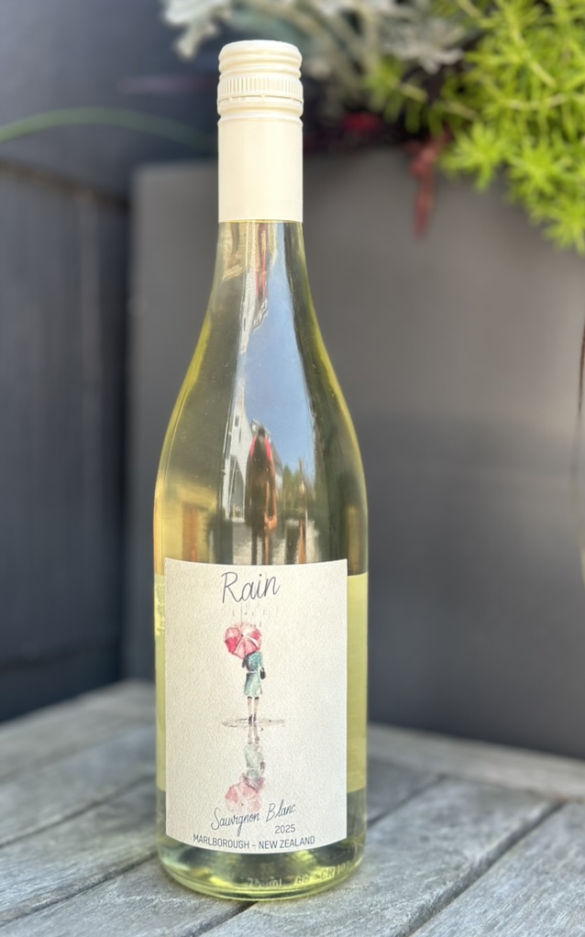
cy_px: 468
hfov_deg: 25.3
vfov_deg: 39.6
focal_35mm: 51
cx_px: 279
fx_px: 1302
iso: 80
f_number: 1.78
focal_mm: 6.86
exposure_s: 1/321
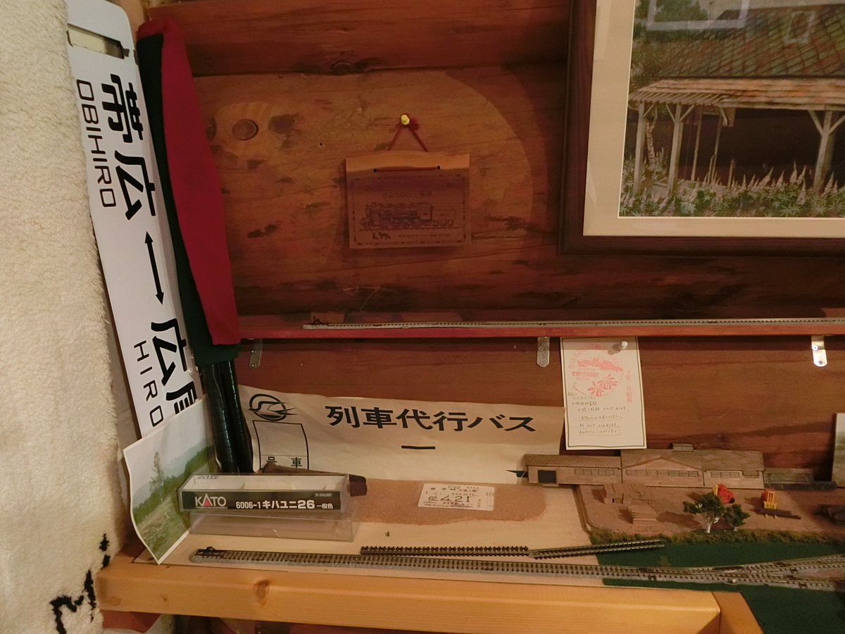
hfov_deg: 69.4
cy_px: 317
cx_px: 422
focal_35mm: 25
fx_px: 610
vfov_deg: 54.9
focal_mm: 4.5
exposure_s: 1/5
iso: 400
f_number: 3.5
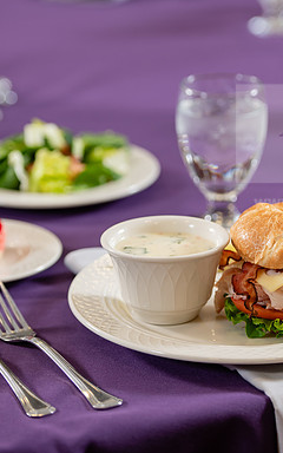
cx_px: 200
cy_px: 227
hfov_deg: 8.7
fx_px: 1863
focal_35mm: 151
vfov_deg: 13.9
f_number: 3.2
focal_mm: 98
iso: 250
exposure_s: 1/160
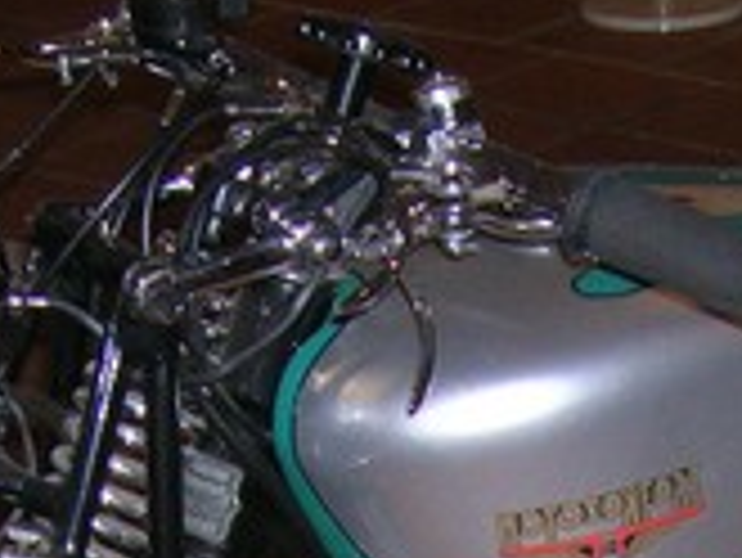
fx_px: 3132
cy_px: 1091
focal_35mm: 146
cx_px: 708
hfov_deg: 13.4
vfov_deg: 9.5
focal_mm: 5.7
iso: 101
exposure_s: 1/60.1
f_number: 2.9
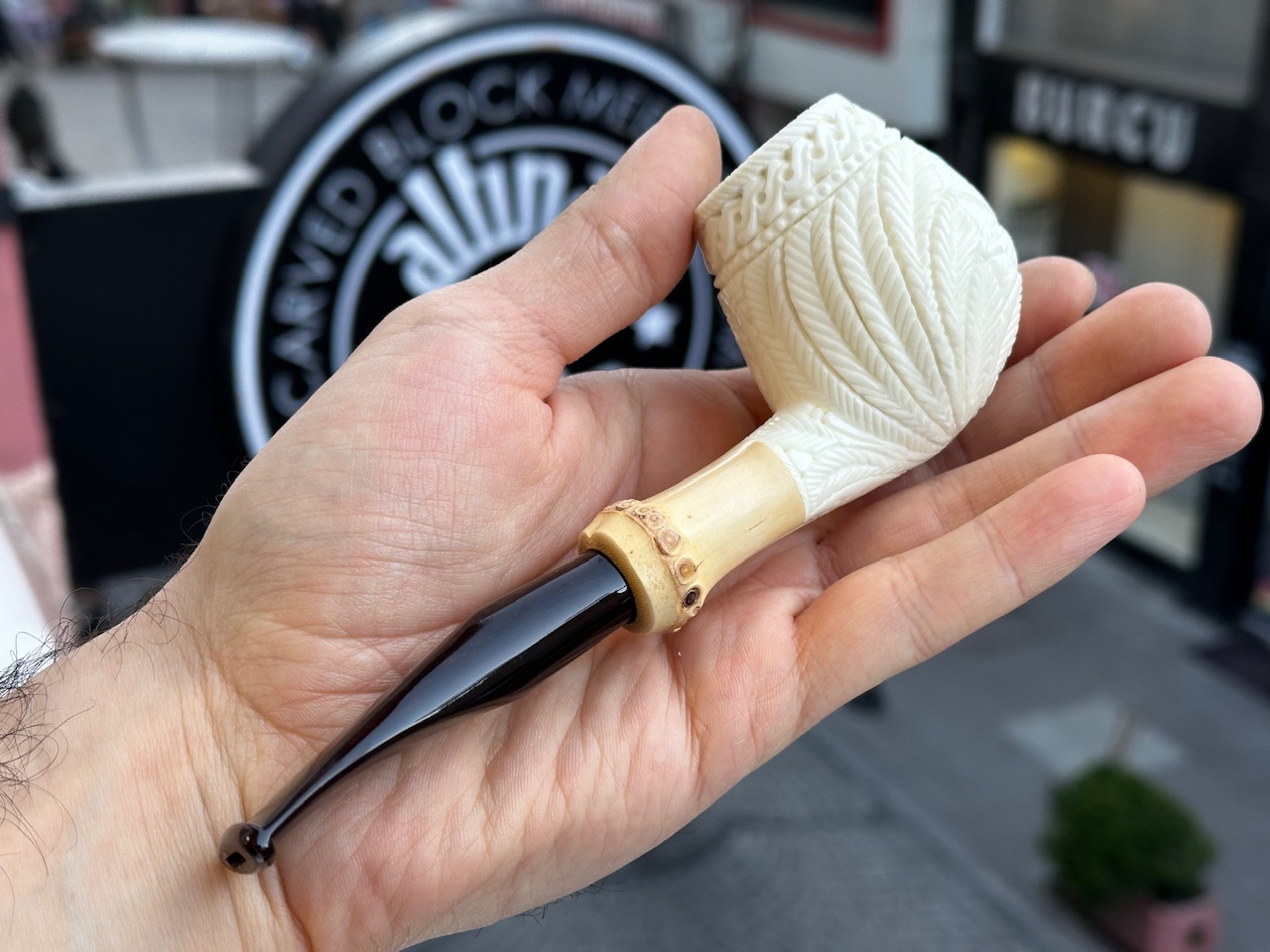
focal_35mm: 48
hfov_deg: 39.7
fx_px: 1761
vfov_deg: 30.3
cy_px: 476
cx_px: 635
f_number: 1.78
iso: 50
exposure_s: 1/100
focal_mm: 6.86
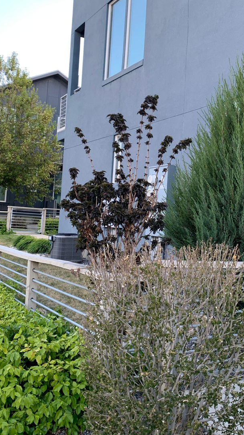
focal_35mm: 40
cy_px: 198
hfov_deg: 29.6
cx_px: 154
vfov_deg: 50.4
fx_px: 460
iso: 32
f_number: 1.8
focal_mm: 4.25
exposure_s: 1/122
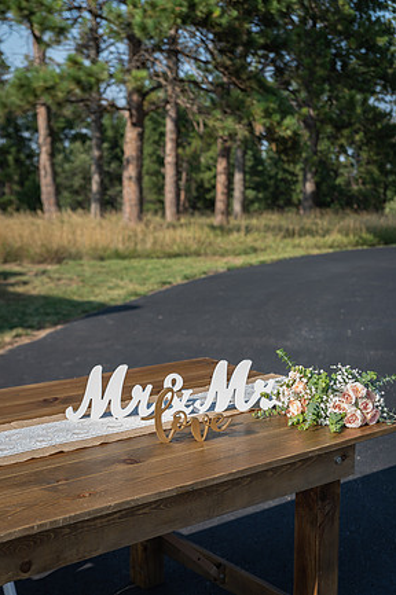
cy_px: 287
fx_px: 859
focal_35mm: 52
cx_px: 192
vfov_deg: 38.2
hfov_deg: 26.0
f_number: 3.5
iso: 50
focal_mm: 50
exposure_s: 1/320
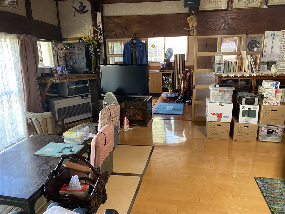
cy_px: 107
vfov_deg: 53.1
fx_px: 214
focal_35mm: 26
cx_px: 142
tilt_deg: -14.7
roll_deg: +1.2
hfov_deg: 67.3
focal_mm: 4.25
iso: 250
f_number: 1.8
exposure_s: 1/60
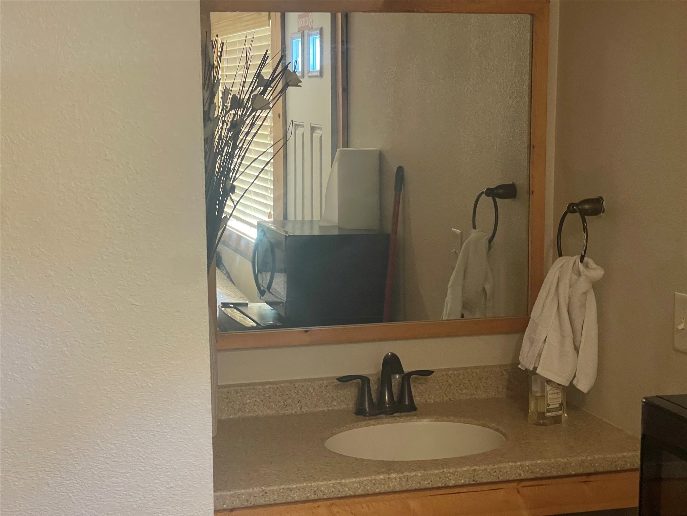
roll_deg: -0.2
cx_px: 344
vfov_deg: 22.9
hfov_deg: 30.3
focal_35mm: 64
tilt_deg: -7.5
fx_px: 1270
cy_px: 258
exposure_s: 1/40
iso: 640
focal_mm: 7.5
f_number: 2.2
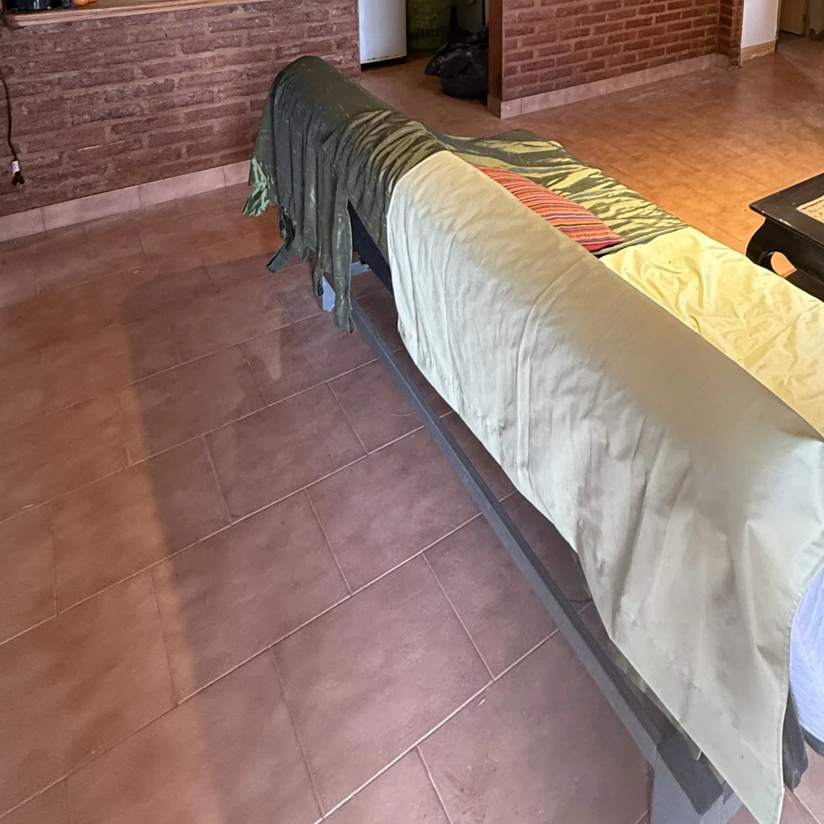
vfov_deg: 48.5
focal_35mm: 27
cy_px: -2
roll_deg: -3.0
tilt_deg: -10.7
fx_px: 727
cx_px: 606
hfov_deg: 56.5
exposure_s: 1/60
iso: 400
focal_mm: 2.22
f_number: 2.2
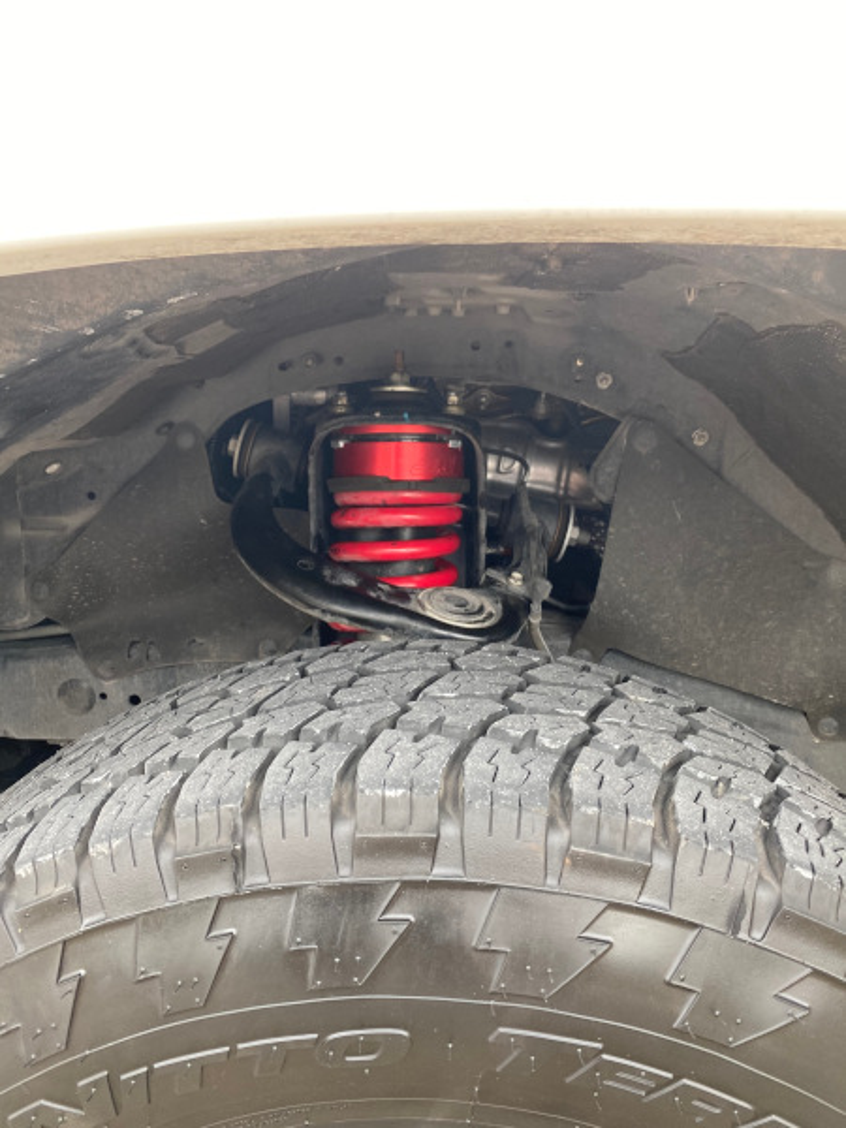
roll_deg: -1.9
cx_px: 423
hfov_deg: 53.1
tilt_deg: -12.0
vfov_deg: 67.3
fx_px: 847
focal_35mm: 26
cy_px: 564
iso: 64
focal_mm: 4.25
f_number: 1.8
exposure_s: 1/121
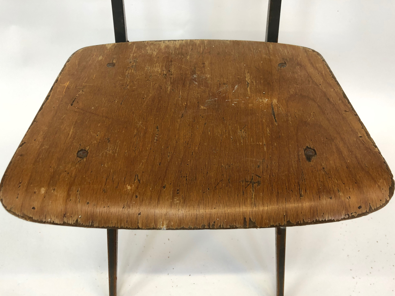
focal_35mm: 29
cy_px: 152
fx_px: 331
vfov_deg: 48.2
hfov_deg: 61.7
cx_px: 202
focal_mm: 4
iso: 40
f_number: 1.8
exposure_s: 1/20
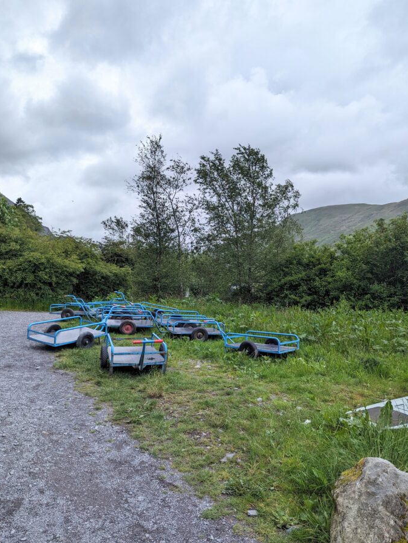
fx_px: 392
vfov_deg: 69.3
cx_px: 211
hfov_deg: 55.0
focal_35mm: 25
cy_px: 273
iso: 45
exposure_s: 1/765
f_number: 1.85
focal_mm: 6.81
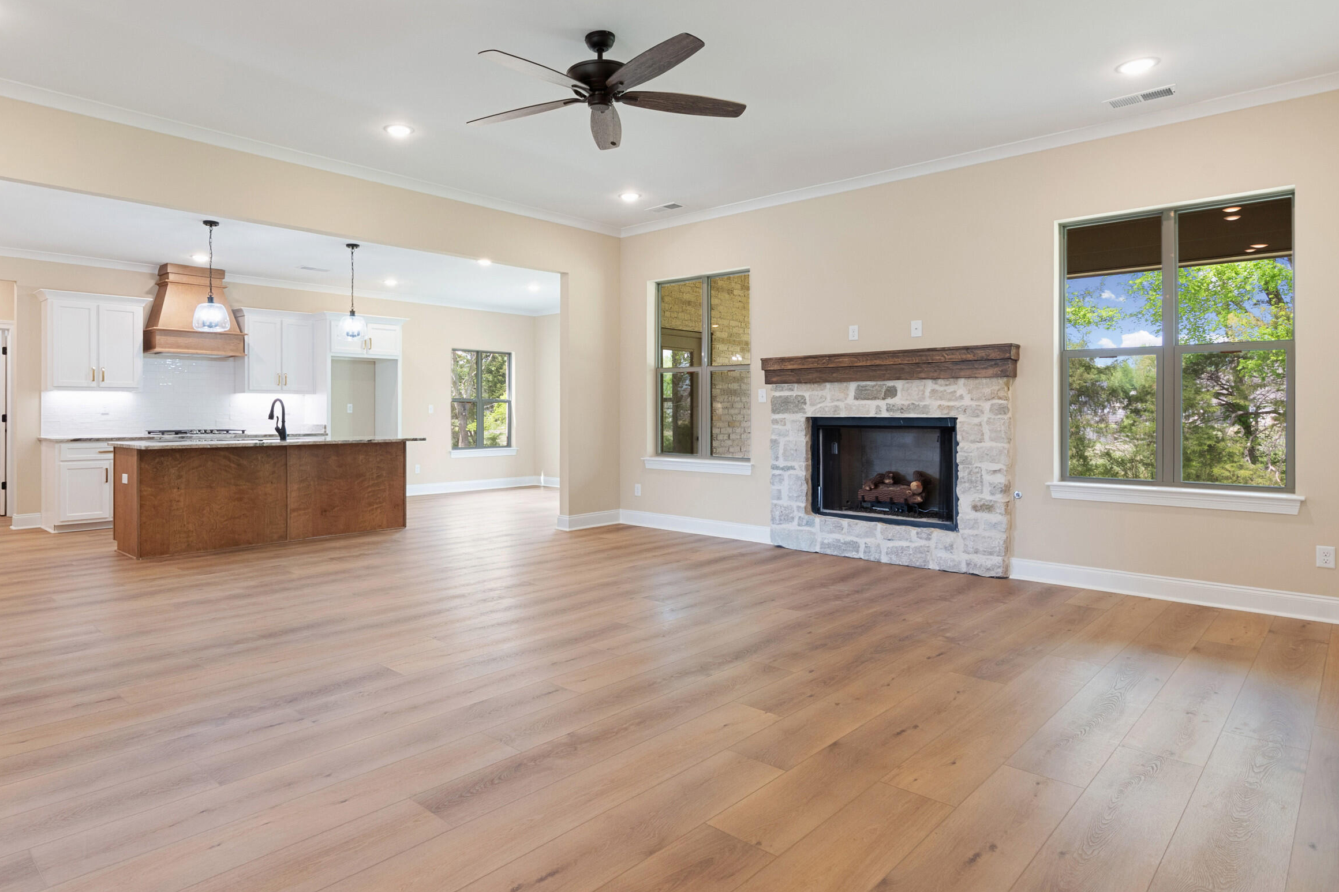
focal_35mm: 20
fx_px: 744
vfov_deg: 61.9
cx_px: 571
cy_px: 421
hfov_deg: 83.4
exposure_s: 1/8
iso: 800
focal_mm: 16
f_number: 9
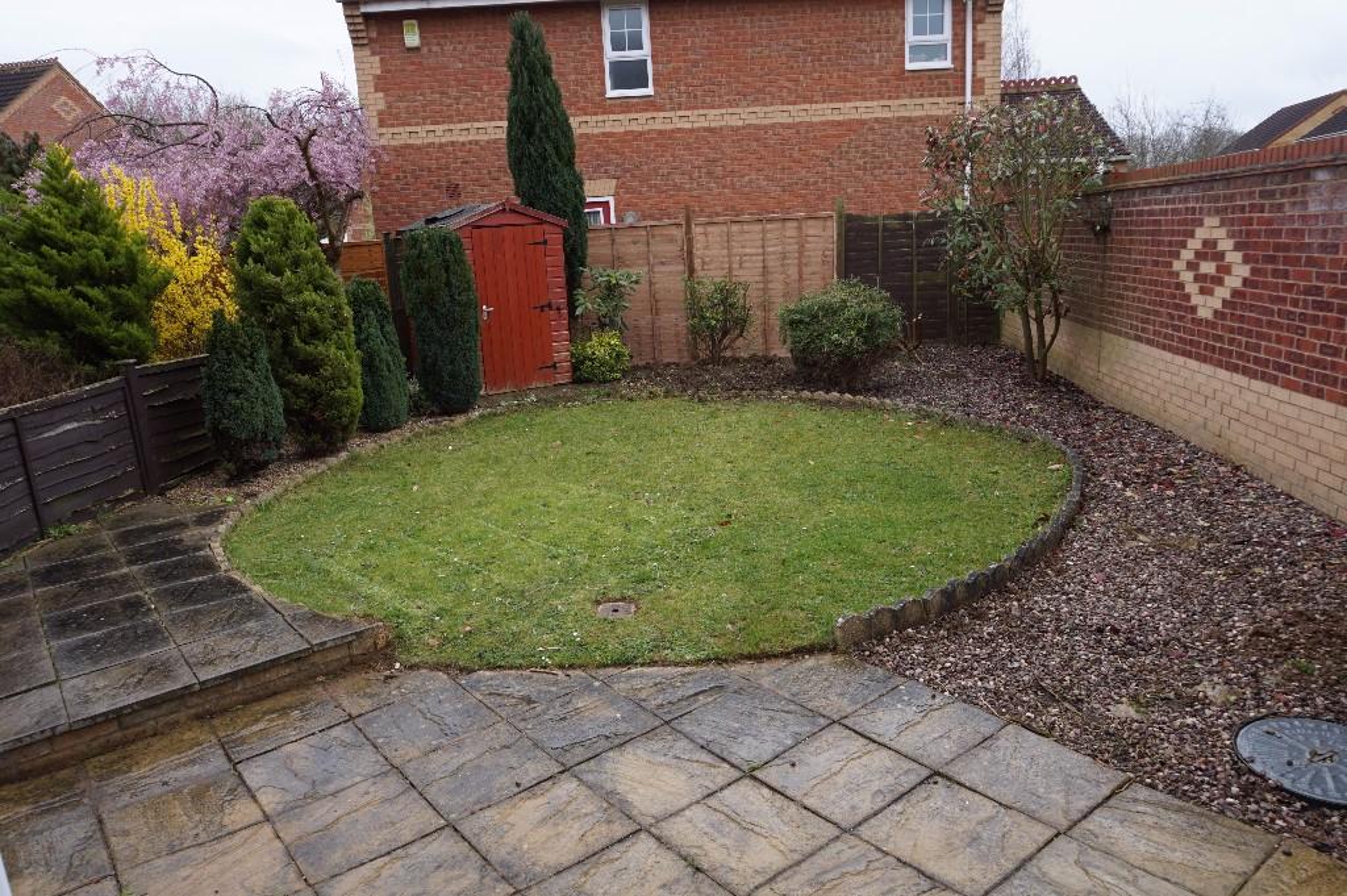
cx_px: 674
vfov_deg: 53.1
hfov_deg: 73.8
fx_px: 897
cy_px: 448
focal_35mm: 24
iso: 100
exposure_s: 1/100
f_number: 7.1
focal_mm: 16
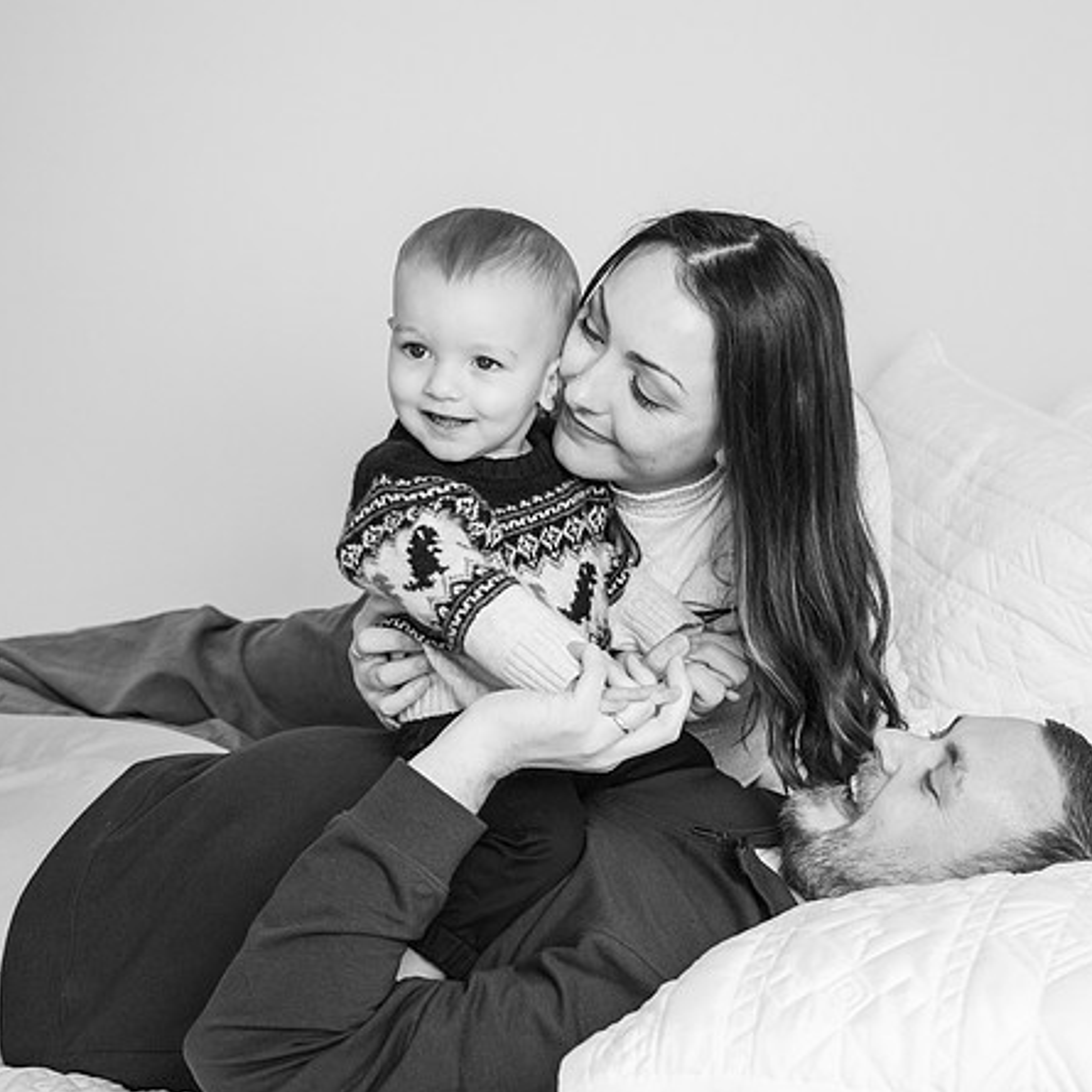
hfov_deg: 31.6
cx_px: 822
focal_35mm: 53
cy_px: 527
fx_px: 1892
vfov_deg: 32.2
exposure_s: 1/320
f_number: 4
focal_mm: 36
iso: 2500
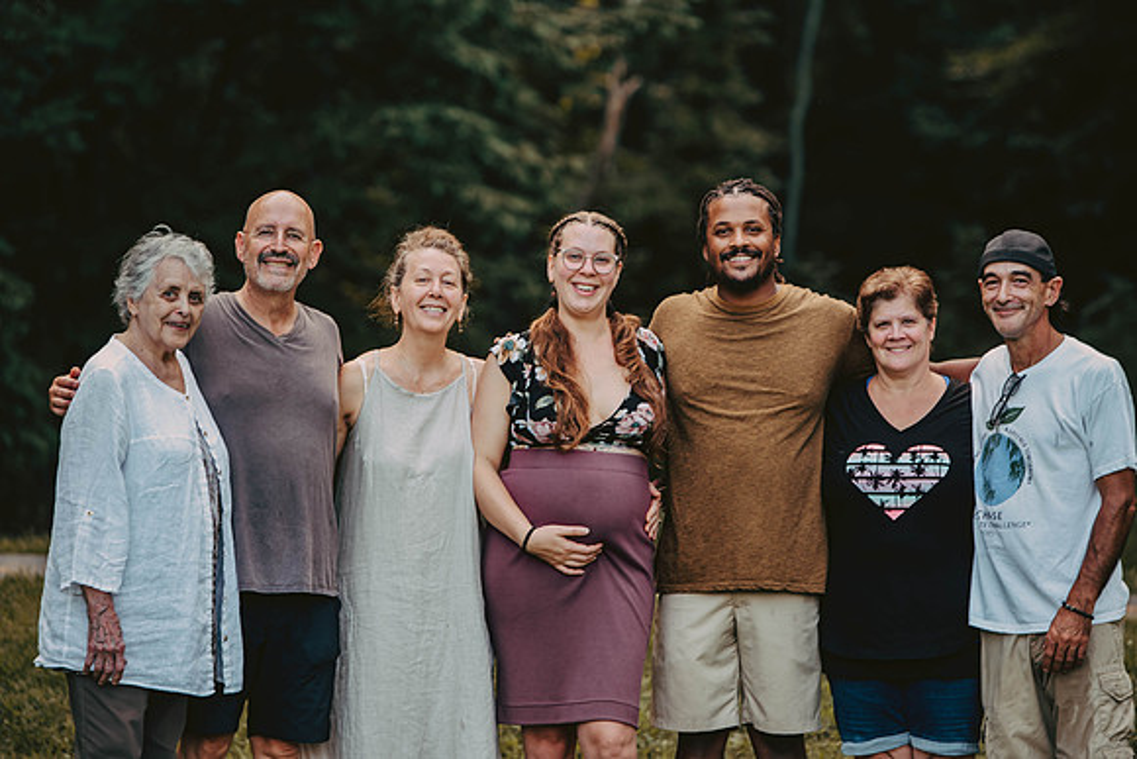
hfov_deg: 12.1
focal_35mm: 170
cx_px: 568
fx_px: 5370
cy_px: 380
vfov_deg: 8.1
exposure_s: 1/125
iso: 250
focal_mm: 170
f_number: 3.5
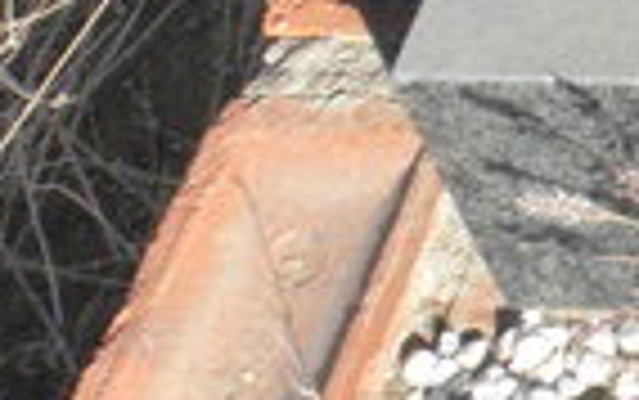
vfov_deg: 7.6
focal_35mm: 155
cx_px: 1665
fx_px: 2701
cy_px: -692
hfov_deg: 10.9
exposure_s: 1/500
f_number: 6.3
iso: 200
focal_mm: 4.6
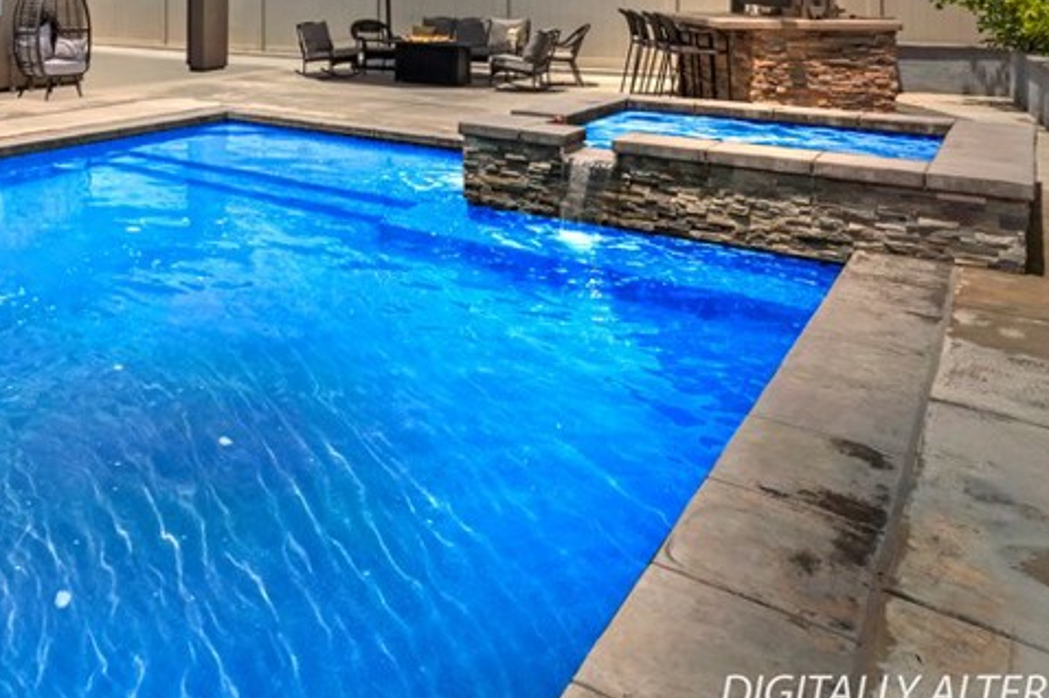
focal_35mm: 30
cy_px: 32
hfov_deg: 53.1
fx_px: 874
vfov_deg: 39.4
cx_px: 77
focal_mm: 14
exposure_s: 1/40
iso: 125
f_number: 22
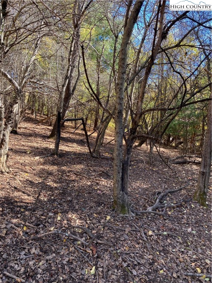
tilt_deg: -5.5
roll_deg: -1.7
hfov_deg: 53.1
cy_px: 142
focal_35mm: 26
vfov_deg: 67.3
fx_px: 212
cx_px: 106
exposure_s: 1/166
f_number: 1.8
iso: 32
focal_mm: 4.25
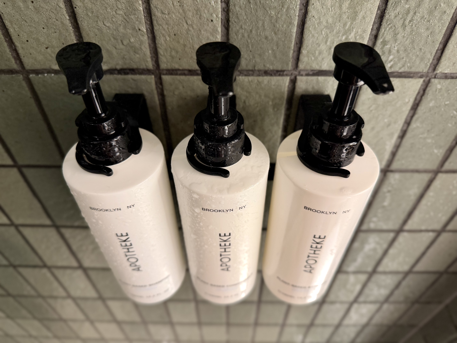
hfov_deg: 71.6
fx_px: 317
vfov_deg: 56.8
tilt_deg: -45.6
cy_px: 172
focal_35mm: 24
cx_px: 228
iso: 250
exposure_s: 1/50
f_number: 1.78
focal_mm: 6.76
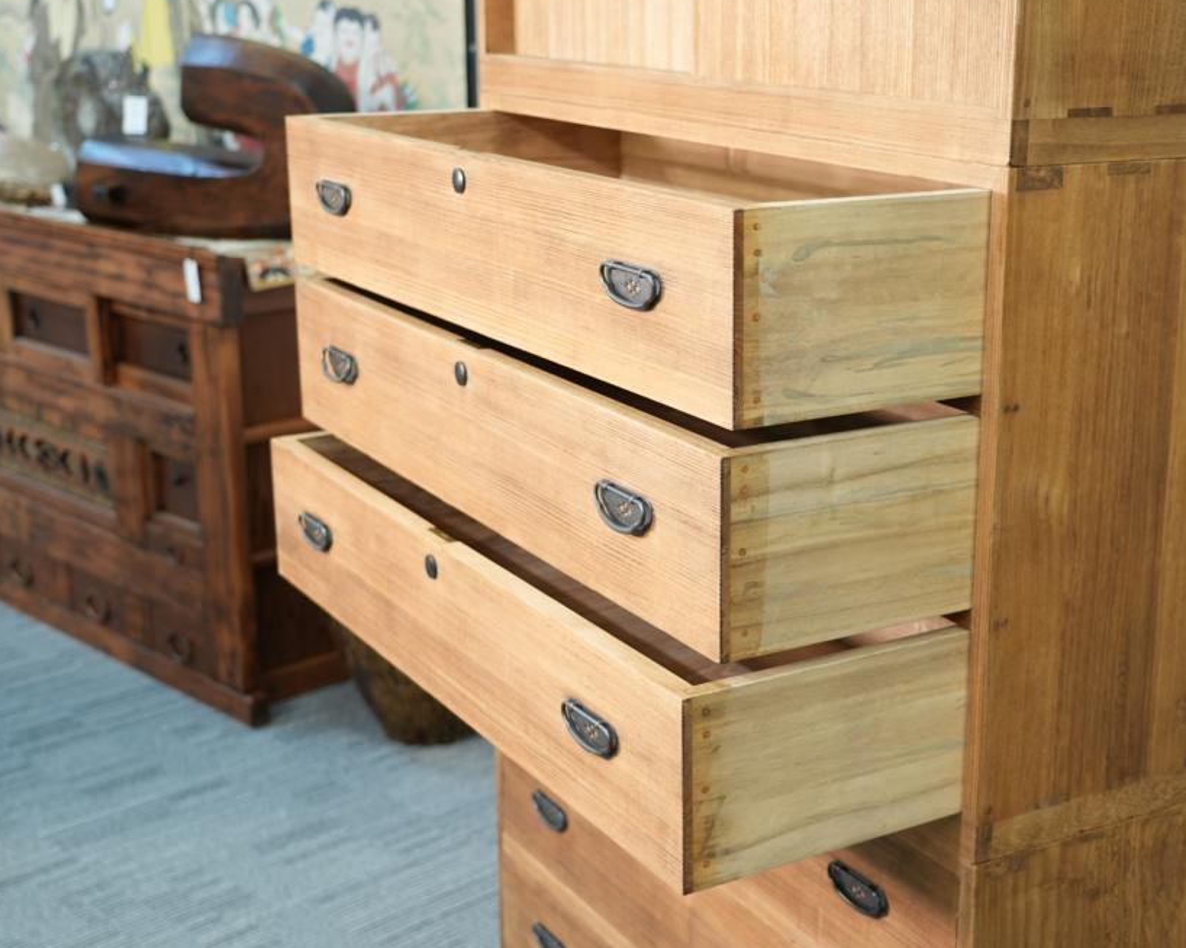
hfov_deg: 36.4
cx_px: 755
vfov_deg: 29.7
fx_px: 1790
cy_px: 457
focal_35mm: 51
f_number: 4
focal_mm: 41
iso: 1000
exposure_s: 1/50
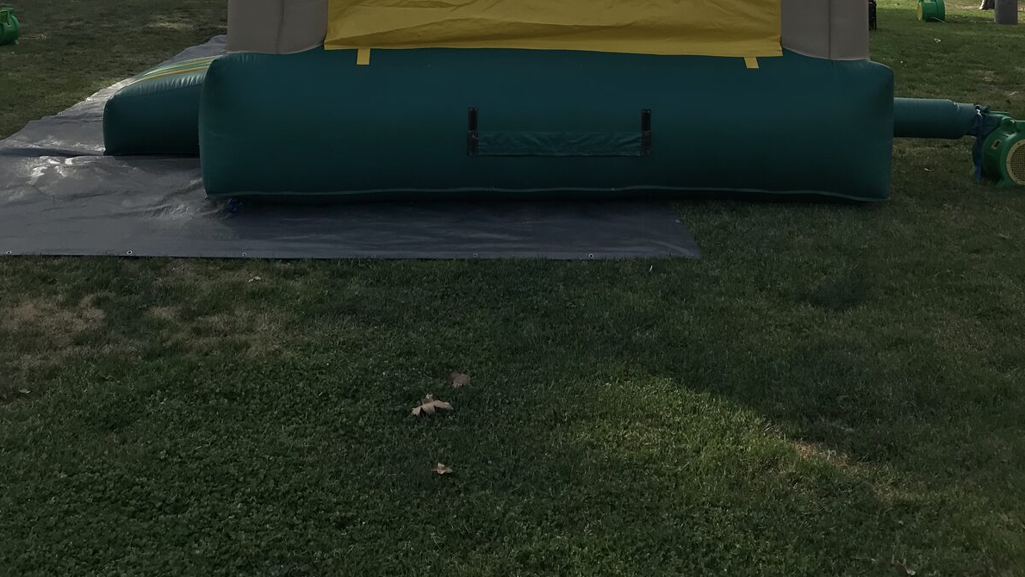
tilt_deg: +0.4
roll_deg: +1.5
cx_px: 514
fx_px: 1115
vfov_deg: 26.3
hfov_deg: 49.4
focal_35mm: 41
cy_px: -90
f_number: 1.8
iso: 20
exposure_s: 1/1473
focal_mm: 3.99
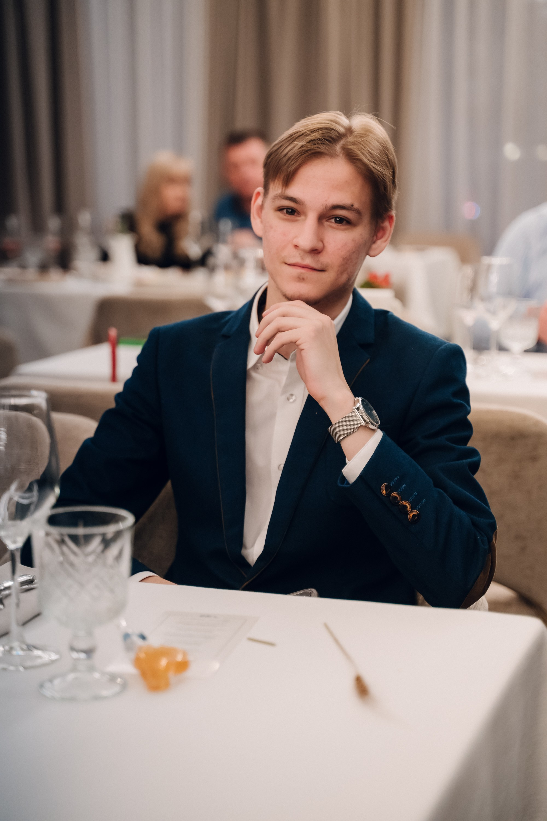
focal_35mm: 75
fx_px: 1709
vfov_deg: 27.0
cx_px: 274
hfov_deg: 18.2
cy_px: 410
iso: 3200
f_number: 2.8
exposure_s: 1/200
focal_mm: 75
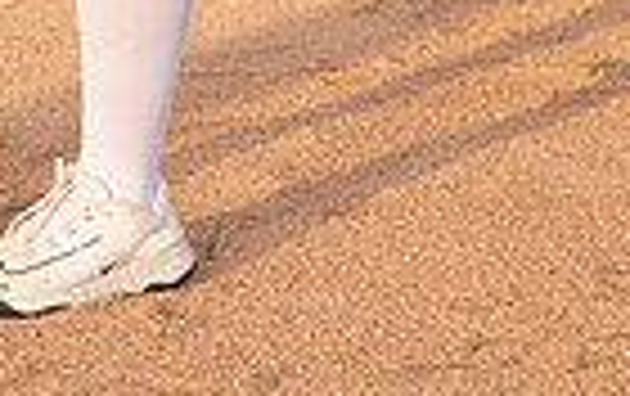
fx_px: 3147
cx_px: 22
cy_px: -513
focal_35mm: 183
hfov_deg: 11.3
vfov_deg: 6.9
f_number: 6.3
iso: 200
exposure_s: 1/320
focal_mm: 56
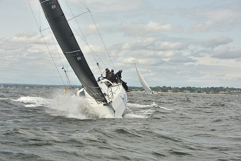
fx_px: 670
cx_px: 120
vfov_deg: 13.7
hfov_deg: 20.4
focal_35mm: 100
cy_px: 80
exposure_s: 1/800
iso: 250
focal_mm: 100
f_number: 10
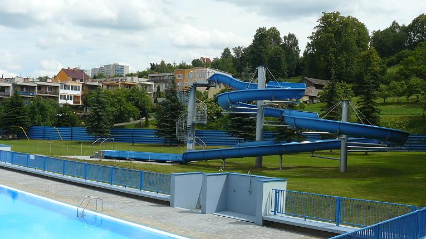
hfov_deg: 49.4
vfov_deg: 29.0
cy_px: 129
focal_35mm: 41
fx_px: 463
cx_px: 217
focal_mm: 6
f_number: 5.6
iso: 100
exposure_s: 1/400
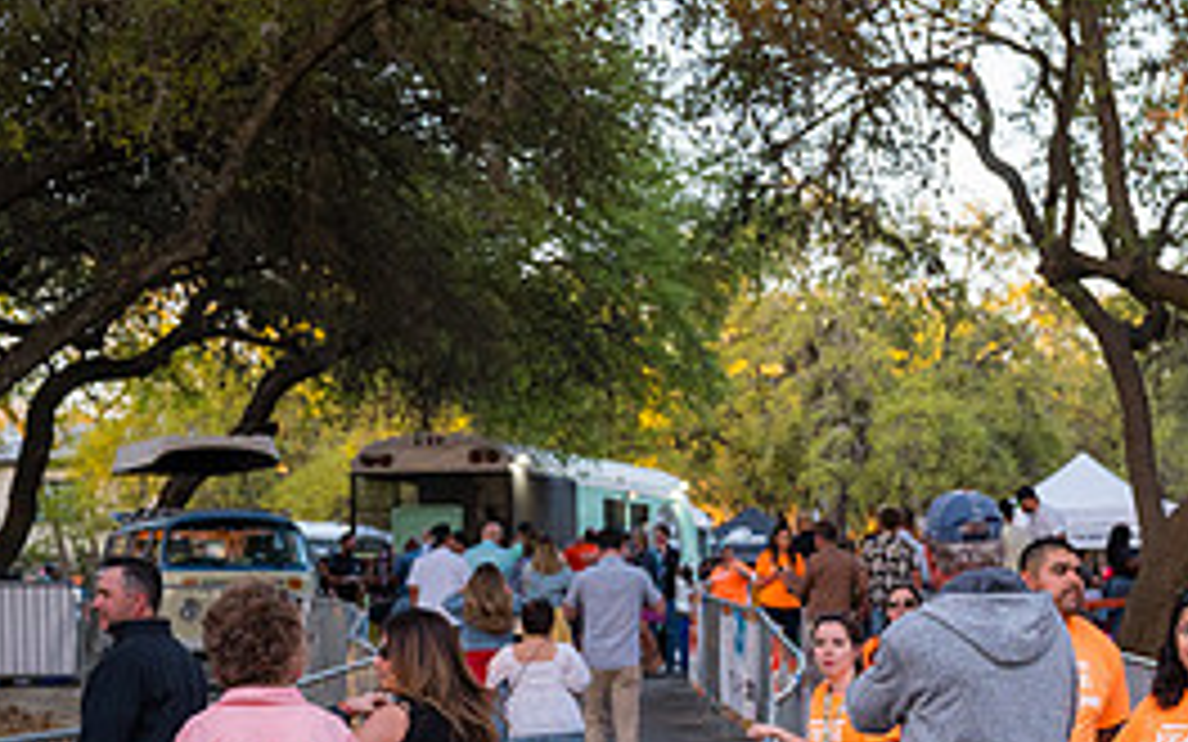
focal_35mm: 103
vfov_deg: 12.6
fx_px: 3335
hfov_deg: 19.7
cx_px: 1134
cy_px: 706
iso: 1600
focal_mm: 46
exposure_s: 1/1000
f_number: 4
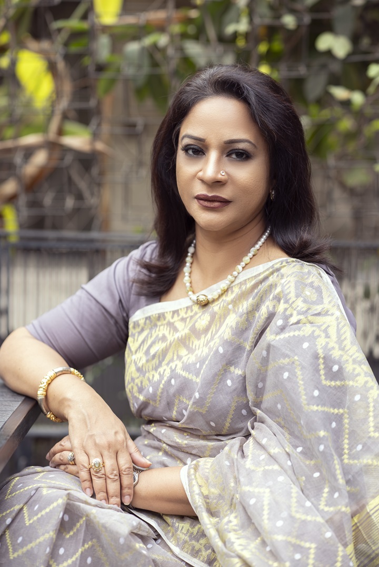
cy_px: 284
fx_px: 1340
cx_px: 190
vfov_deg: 23.9
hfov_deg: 16.1
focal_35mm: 85
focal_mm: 85
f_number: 2.8
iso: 80
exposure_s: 1/100
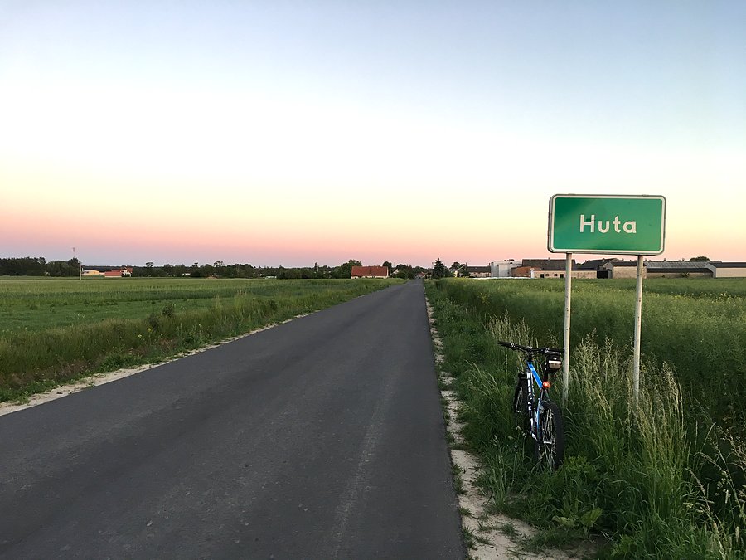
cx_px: 373
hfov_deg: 61.7
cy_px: 280
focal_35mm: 29
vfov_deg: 48.2
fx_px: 625
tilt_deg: -0.3
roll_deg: -0.2
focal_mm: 4.15
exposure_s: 1/33
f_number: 2.2
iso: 25
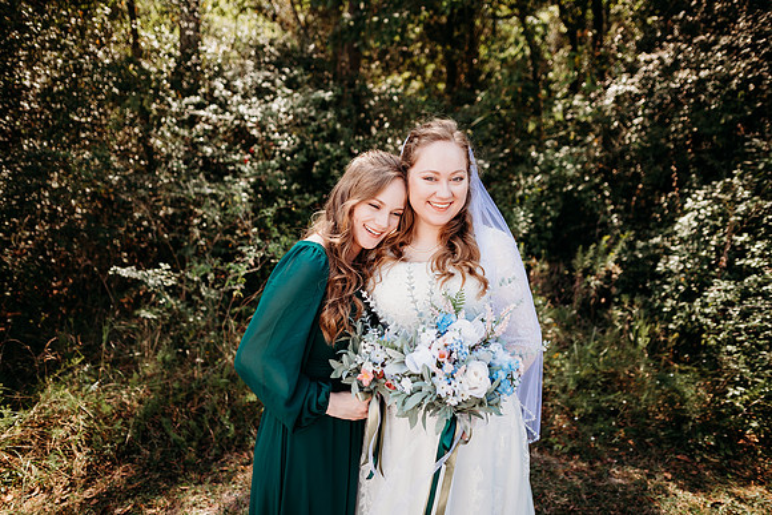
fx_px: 515
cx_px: 386
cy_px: 258
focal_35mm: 24
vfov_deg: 53.2
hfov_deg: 73.7
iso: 100
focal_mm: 24
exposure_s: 1/800
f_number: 2.2
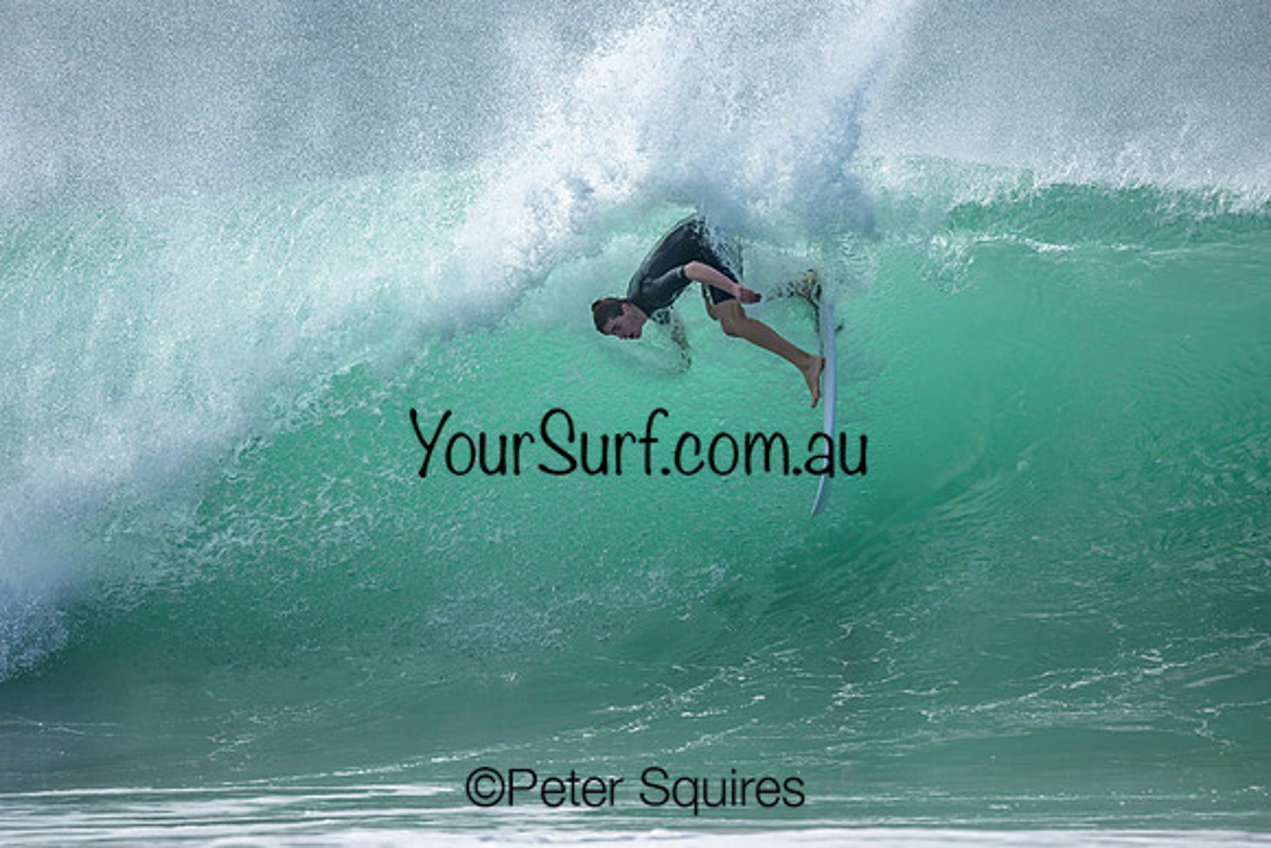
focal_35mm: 897
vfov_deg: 1.5
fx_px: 31689
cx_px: 622
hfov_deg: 2.3
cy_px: 372
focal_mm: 800
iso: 200
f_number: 6.3
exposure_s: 1/2000
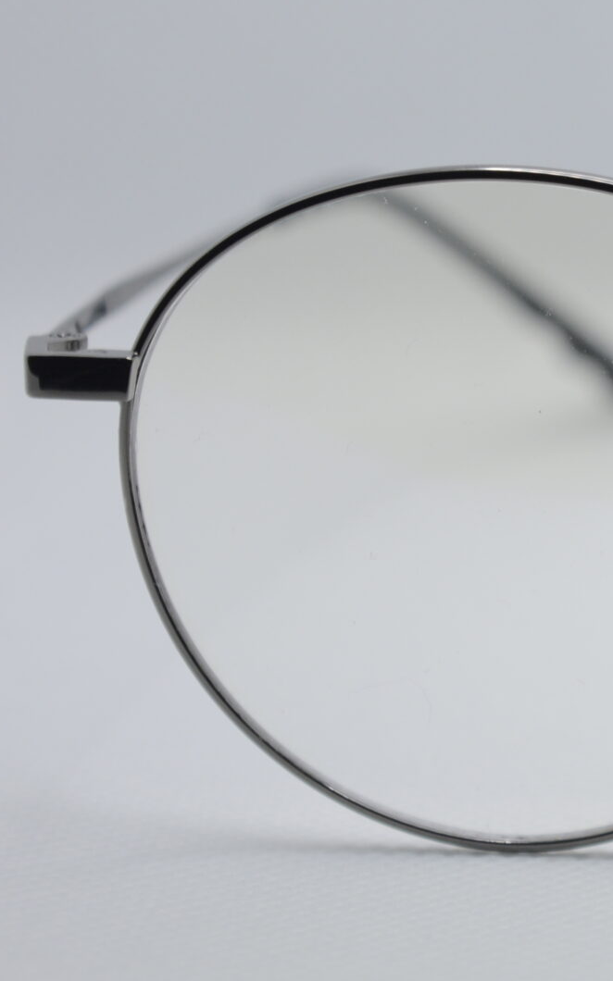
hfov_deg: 6.7
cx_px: 1045
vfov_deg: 10.9
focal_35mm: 192
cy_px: 387
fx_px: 5135
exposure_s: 1/125
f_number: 5.6
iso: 250
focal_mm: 52
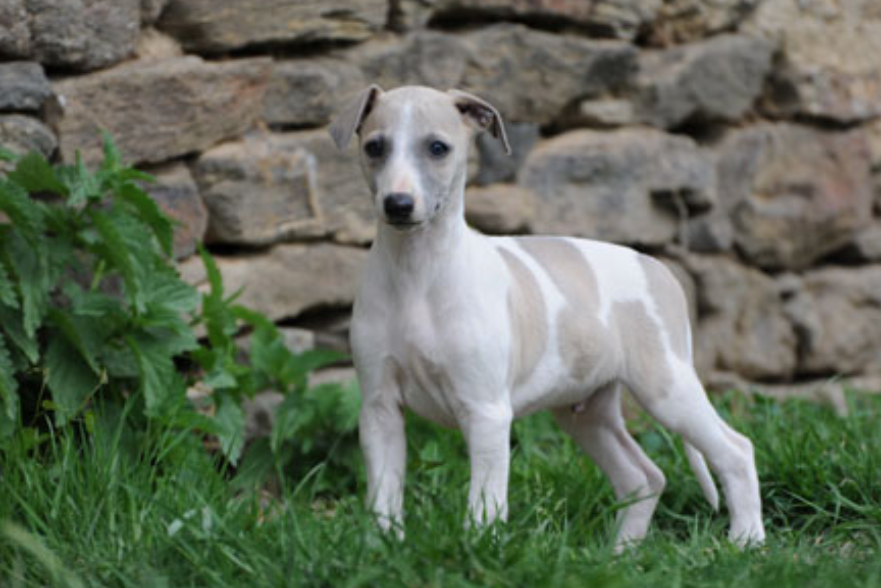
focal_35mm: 390
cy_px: 297
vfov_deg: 3.5
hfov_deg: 5.3
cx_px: 453
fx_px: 9543
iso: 200
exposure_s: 1/400
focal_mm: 250
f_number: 5.6
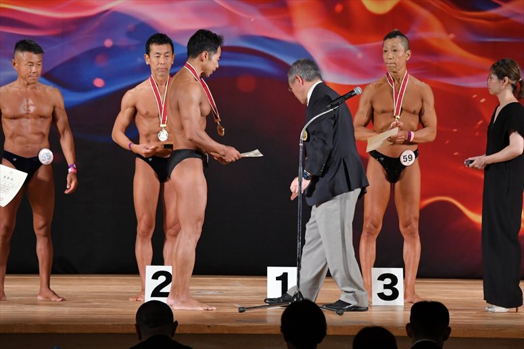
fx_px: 3157
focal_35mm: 217
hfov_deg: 9.5
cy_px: 174
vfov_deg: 6.3
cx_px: 262
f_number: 5.6
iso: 3200
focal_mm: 145
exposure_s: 1/400
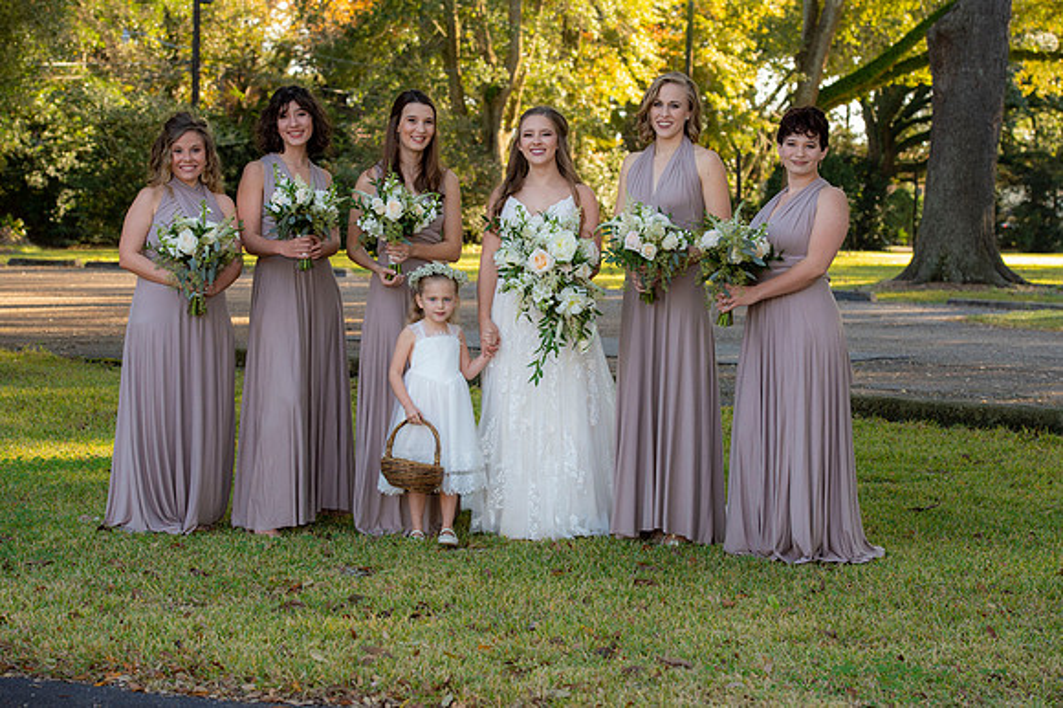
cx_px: 532
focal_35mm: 82
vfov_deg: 16.6
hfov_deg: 24.8
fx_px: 2420
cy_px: 354
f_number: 6.3
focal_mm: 82
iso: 1250
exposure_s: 1/400
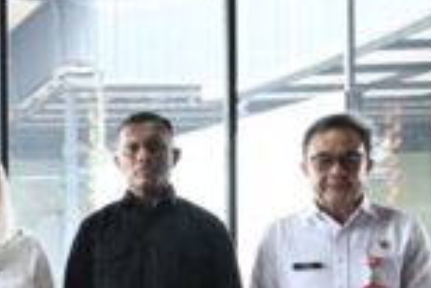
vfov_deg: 12.1
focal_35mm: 112
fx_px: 1342
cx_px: -176
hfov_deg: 16.9
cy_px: 298
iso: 800
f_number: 4.8
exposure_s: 1/60
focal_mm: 36
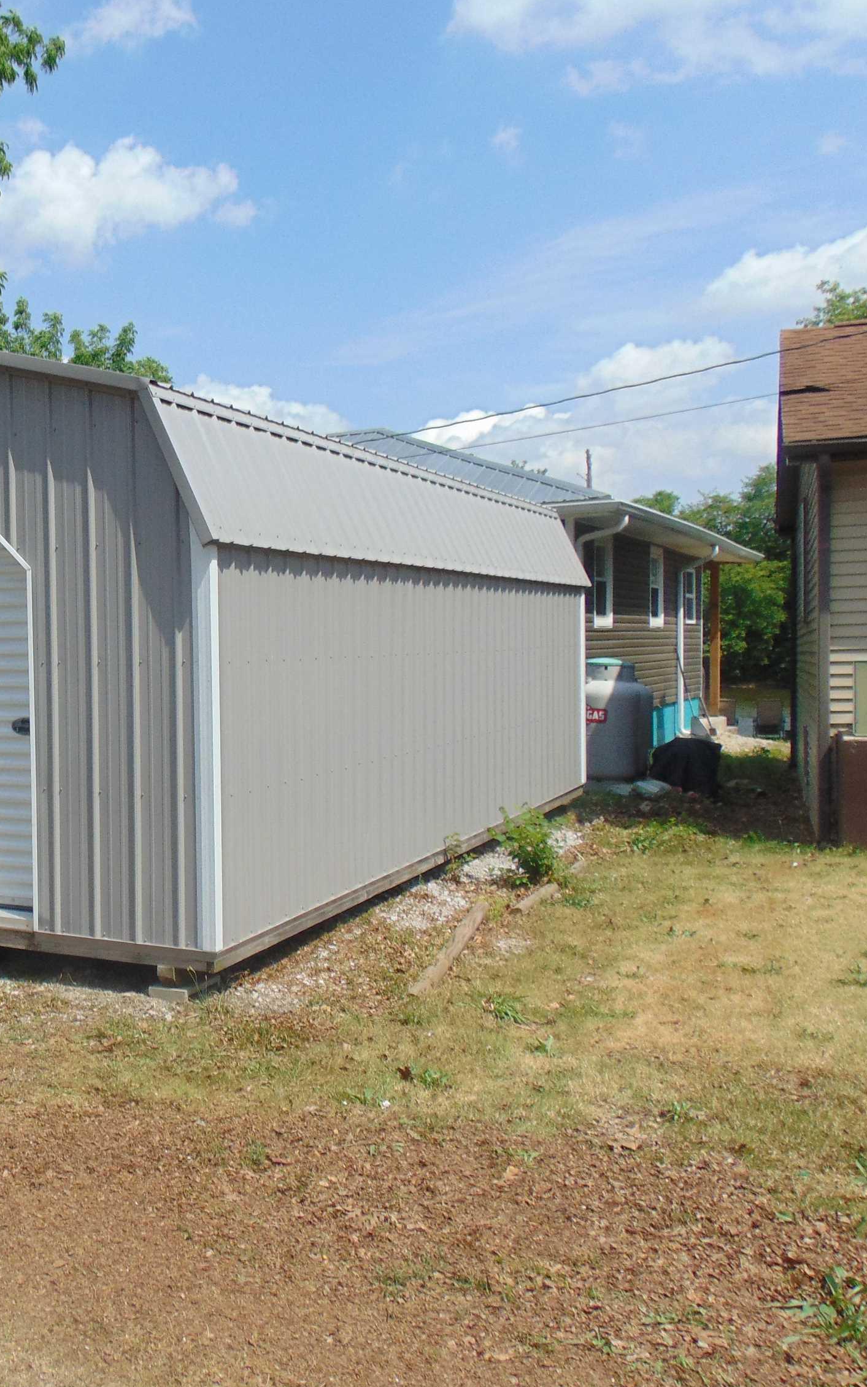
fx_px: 1361
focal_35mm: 36
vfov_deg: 54.0
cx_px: 25
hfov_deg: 32.8
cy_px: 695
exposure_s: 1/250
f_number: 7.7
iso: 80
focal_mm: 4.5
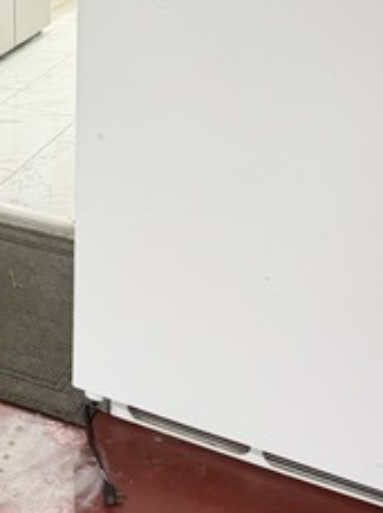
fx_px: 1036
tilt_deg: -9.0
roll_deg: +0.4
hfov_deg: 19.7
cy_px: -75
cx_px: -76
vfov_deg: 25.4
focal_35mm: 70
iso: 500
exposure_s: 1/60
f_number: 1.78
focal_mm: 6.76
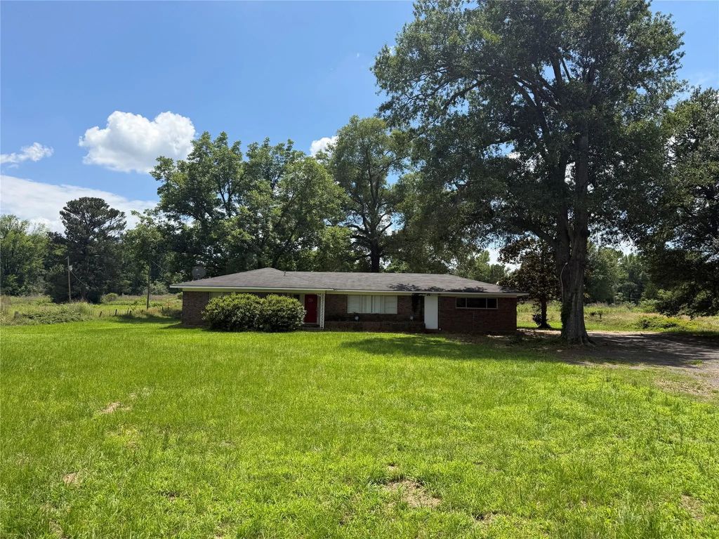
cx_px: 360
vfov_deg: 56.8
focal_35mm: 24
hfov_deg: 71.6
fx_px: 498
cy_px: 270
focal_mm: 6.76
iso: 80
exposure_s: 1/3953
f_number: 1.78
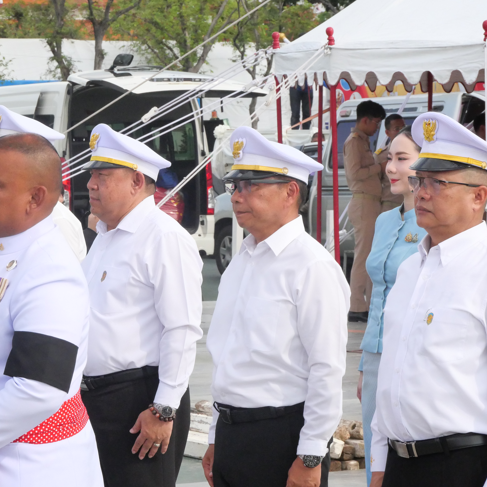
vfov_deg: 11.1
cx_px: 140
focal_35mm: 158
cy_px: 244
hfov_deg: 11.0
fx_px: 2515
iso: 3200
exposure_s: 1/2000
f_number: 11
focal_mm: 60
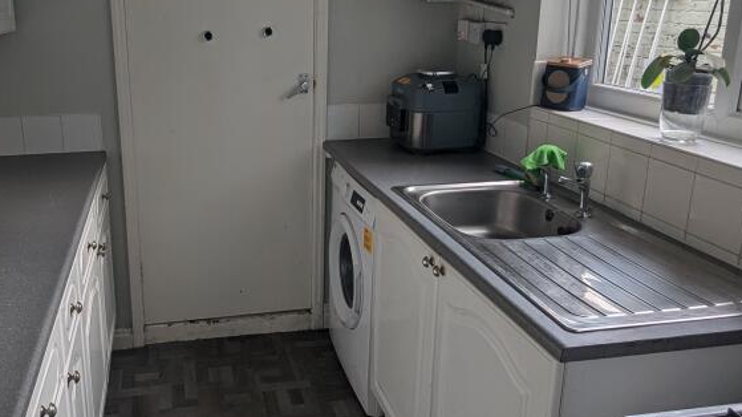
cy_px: 160
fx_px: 629
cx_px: 261
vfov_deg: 36.5
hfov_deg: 59.9
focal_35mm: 32
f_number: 2.2
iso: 45
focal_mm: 2.35
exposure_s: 1/40.1
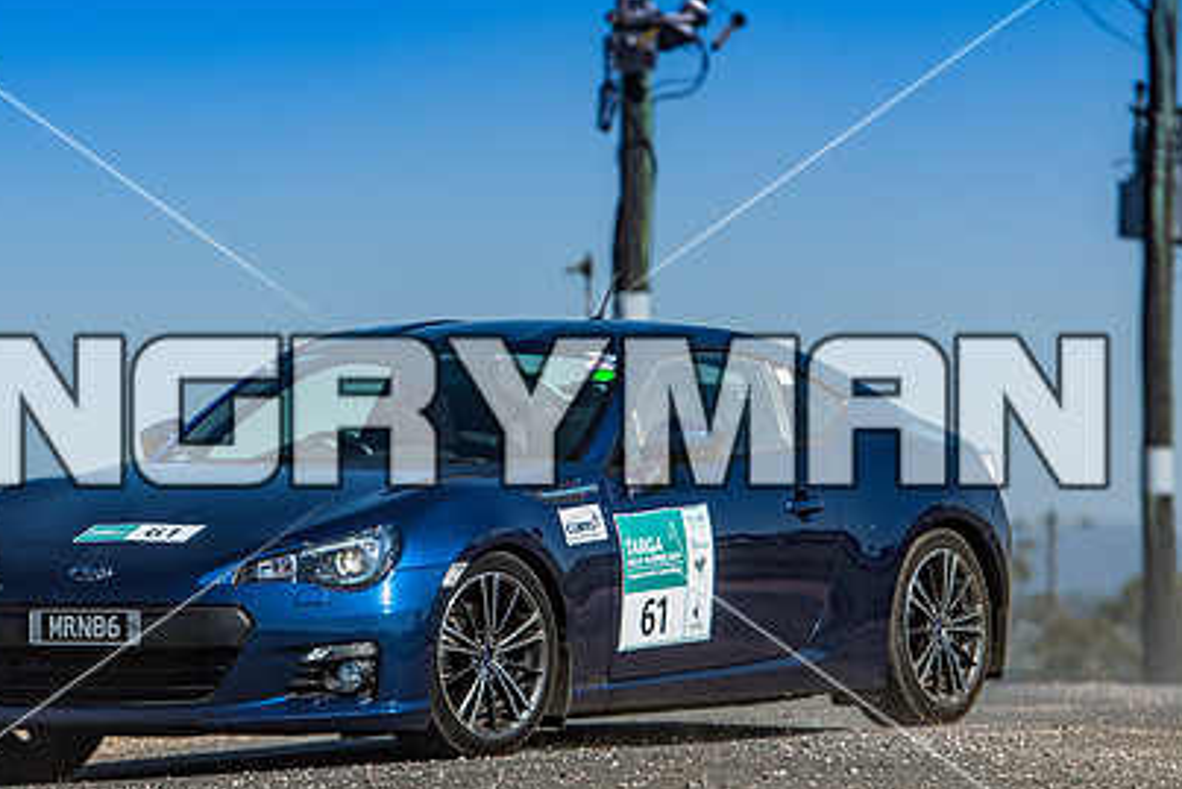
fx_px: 12415
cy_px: 412
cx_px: 455
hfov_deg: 5.5
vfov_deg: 3.6
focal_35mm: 378
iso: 100
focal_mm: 175
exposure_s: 1/2500
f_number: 4.5
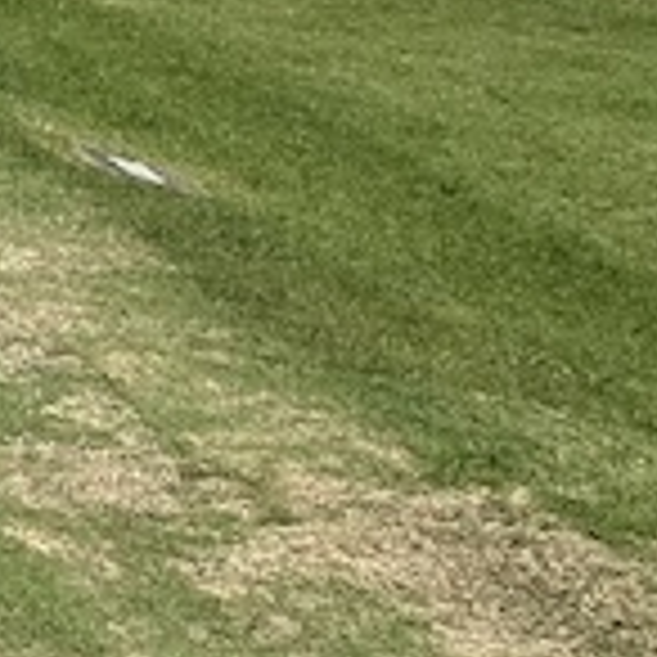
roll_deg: +1.2
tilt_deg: +5.3
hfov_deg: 9.9
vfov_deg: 10.3
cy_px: -850
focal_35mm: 149
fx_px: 3199
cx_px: -1058
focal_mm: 6.86
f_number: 1.78
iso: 80
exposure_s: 1/9709
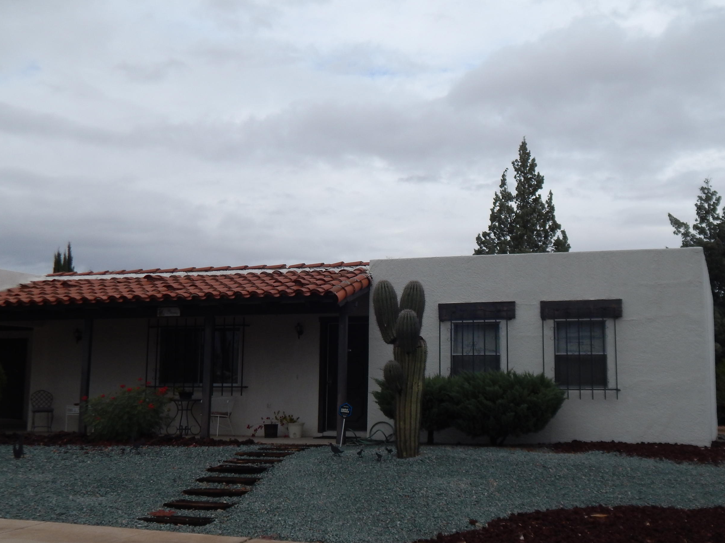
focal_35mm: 47
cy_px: 264
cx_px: 417
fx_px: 984
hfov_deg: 40.3
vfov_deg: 30.9
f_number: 3.4
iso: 125
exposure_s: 1/1000
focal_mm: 6.8
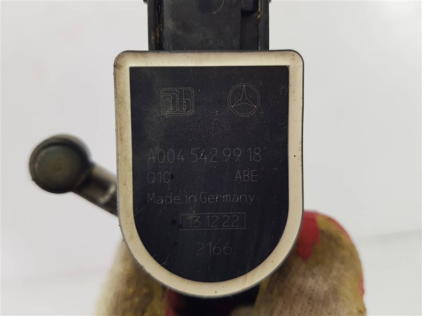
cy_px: 158
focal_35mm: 26
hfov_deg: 67.3
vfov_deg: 53.1
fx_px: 317
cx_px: 211
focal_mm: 4.2
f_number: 1.7
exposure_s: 1/100
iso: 50
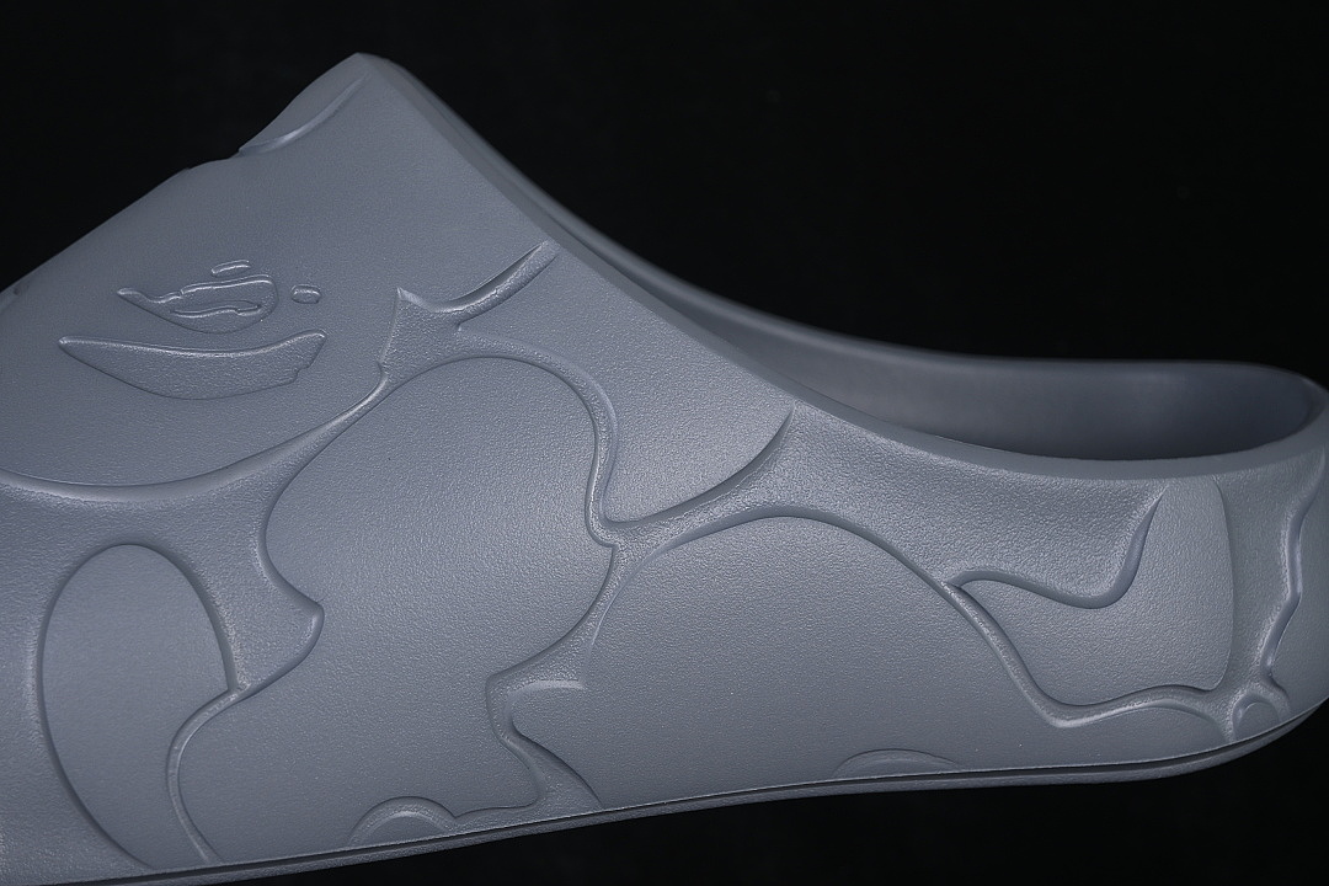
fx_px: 2769
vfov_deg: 18.2
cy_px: 443
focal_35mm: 75
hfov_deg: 27.0
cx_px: 664
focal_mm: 50
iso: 160
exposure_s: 1/80
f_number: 7.1
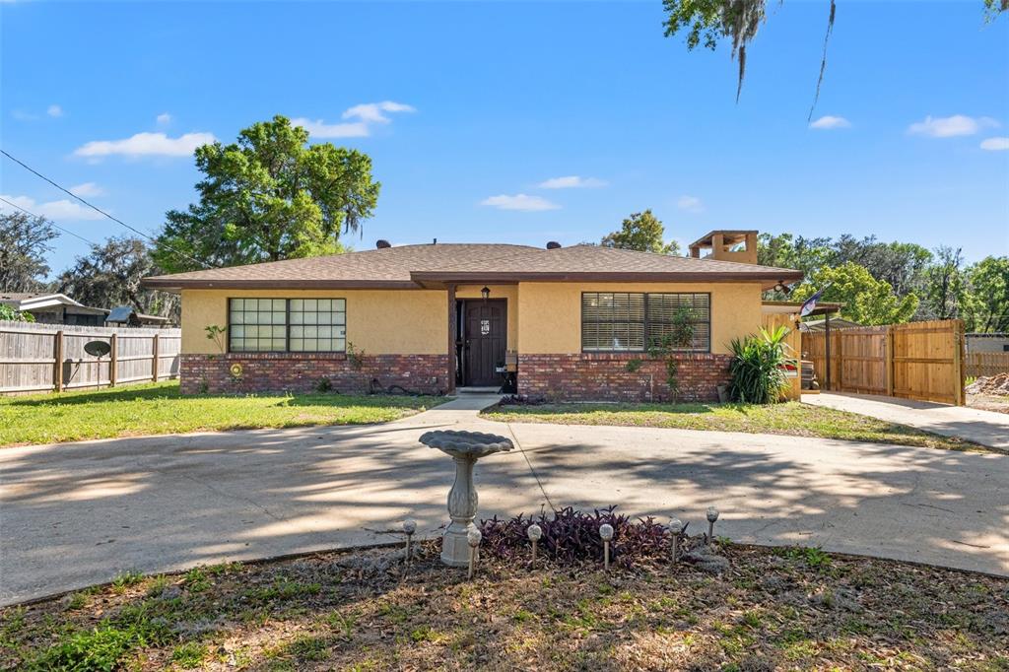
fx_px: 672
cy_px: 336
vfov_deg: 53.1
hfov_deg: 73.8
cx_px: 504
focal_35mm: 24
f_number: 7.1
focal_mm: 16
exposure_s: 1/1250
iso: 400
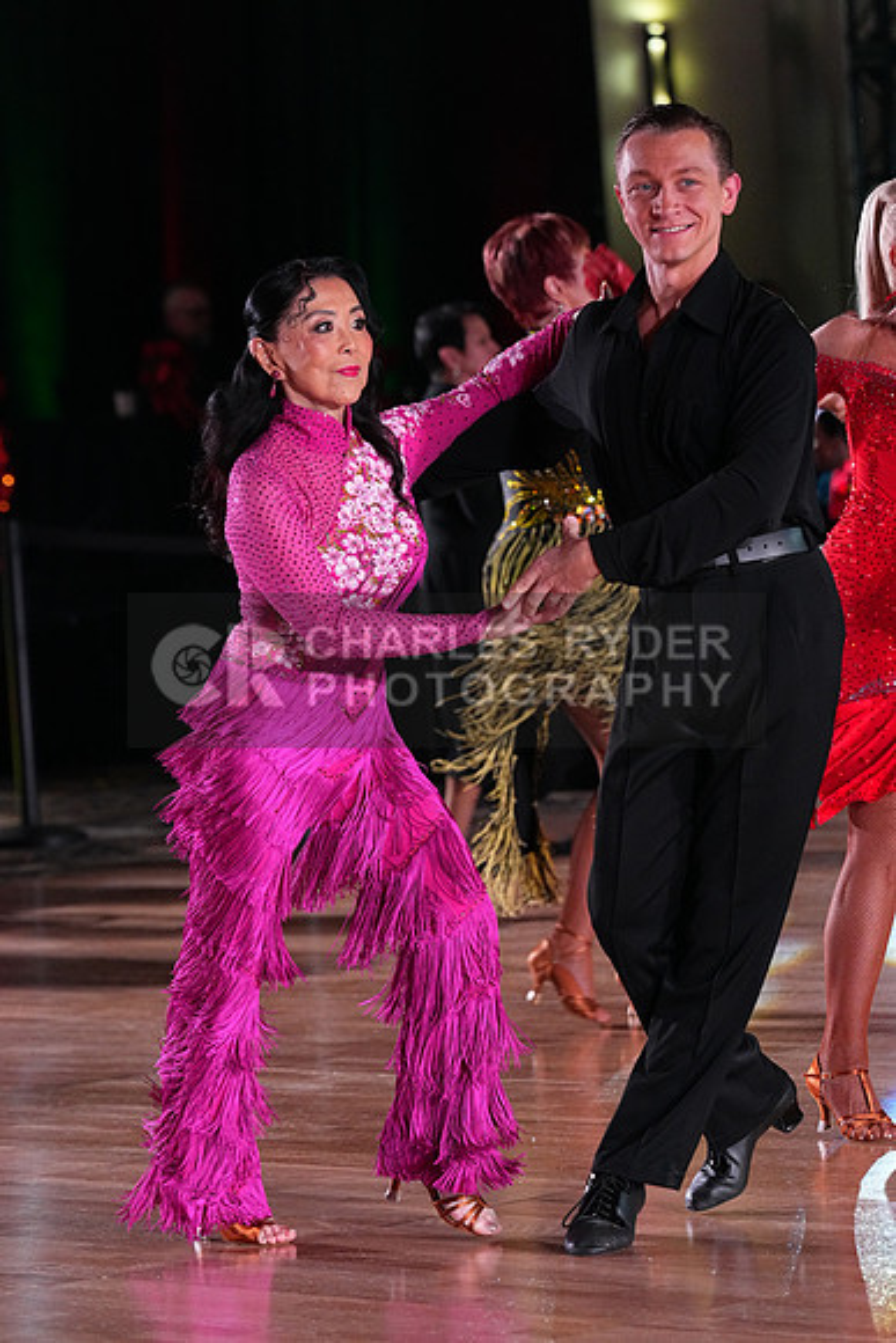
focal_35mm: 169
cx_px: 448
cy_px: 672
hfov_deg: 8.1
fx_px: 6305
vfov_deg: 12.2
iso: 6400
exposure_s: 1/400
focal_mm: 169
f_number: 5.6
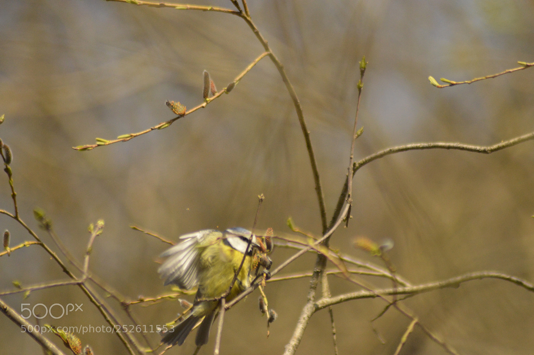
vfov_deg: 3.0
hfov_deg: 4.6
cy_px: 178
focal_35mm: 450
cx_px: 267
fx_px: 6669
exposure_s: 1/4000
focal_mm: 300
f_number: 5.6
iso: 1600
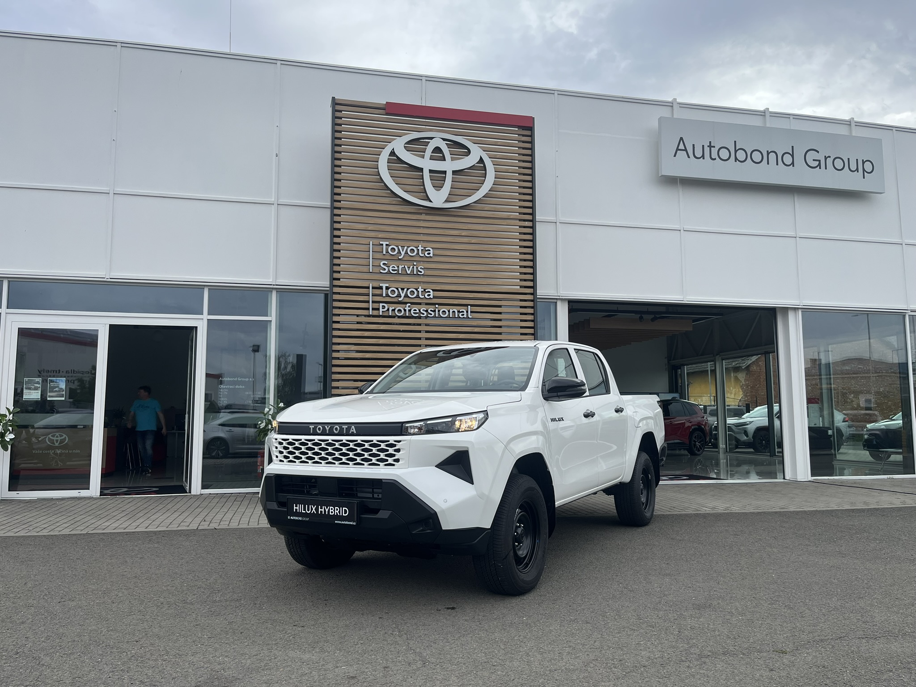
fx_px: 688
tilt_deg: +6.1
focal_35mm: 26
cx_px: 458
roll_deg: +0.4
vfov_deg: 53.1
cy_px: 344
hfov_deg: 67.3
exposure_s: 1/2222
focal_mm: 5.1
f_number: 1.6
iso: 50
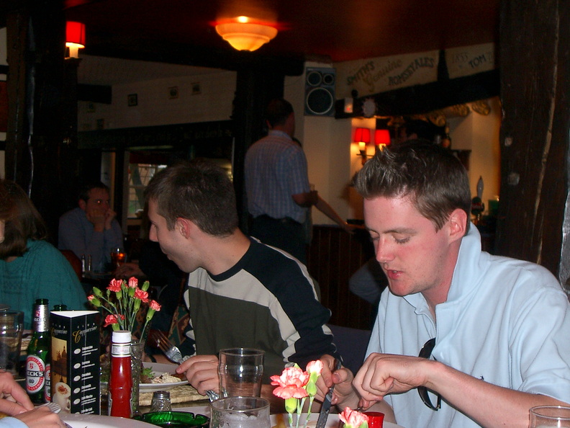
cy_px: 214
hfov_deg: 31.2
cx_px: 285
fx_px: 1021
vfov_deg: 23.7
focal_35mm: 62
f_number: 3.5
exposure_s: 1/40
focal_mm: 10.2
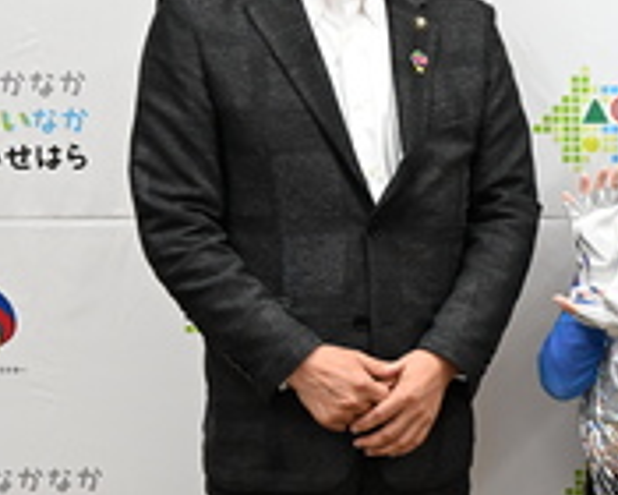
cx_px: 844
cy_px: 401
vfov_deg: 12.8
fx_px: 2195
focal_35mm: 120
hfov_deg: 15.2
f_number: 4.2
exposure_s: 1/125
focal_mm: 35
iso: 1600
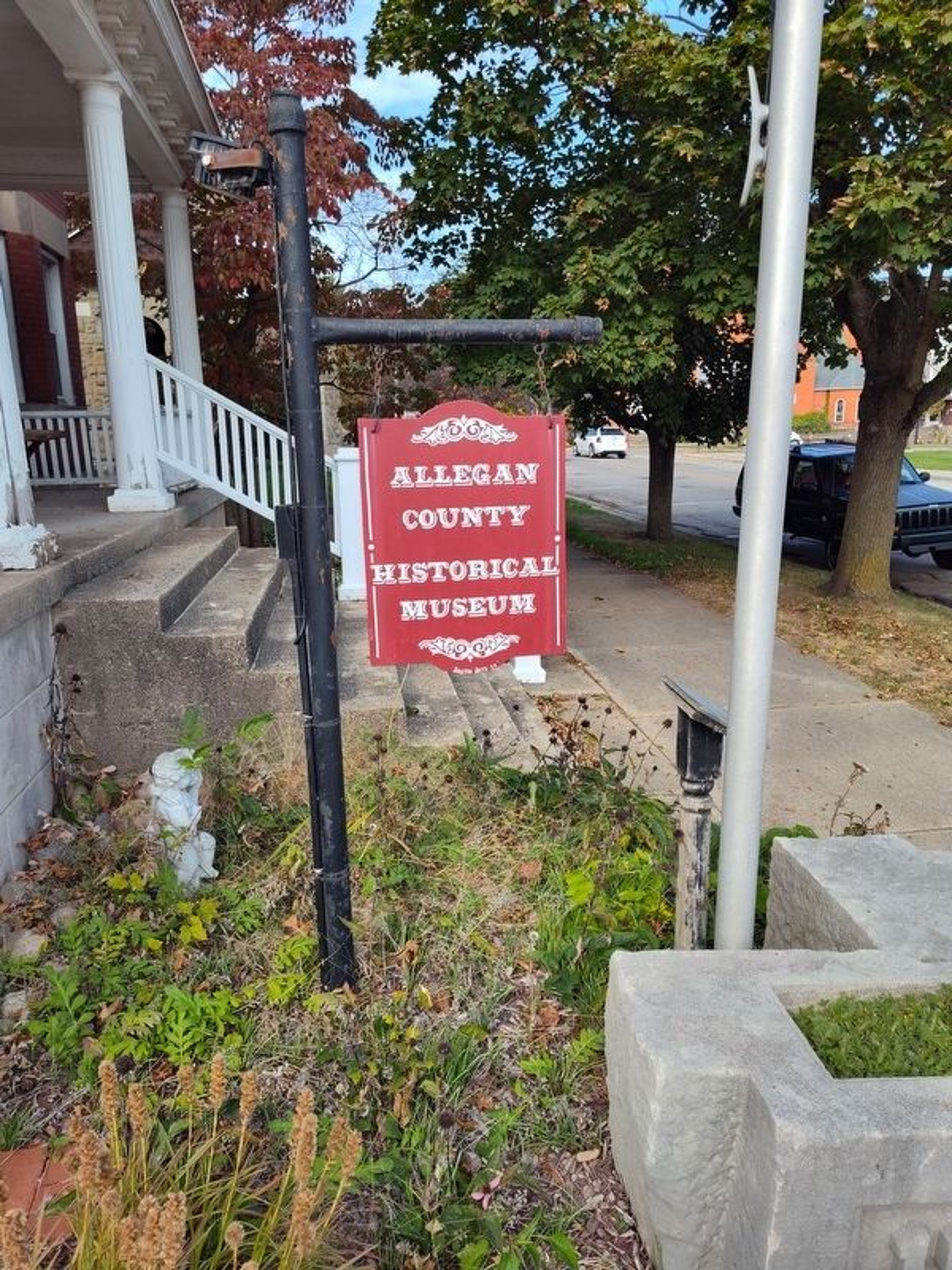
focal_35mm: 23
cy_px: 635
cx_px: 476
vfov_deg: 73.9
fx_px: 843
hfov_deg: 58.9
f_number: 1.8
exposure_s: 1/860
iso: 100
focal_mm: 5.56
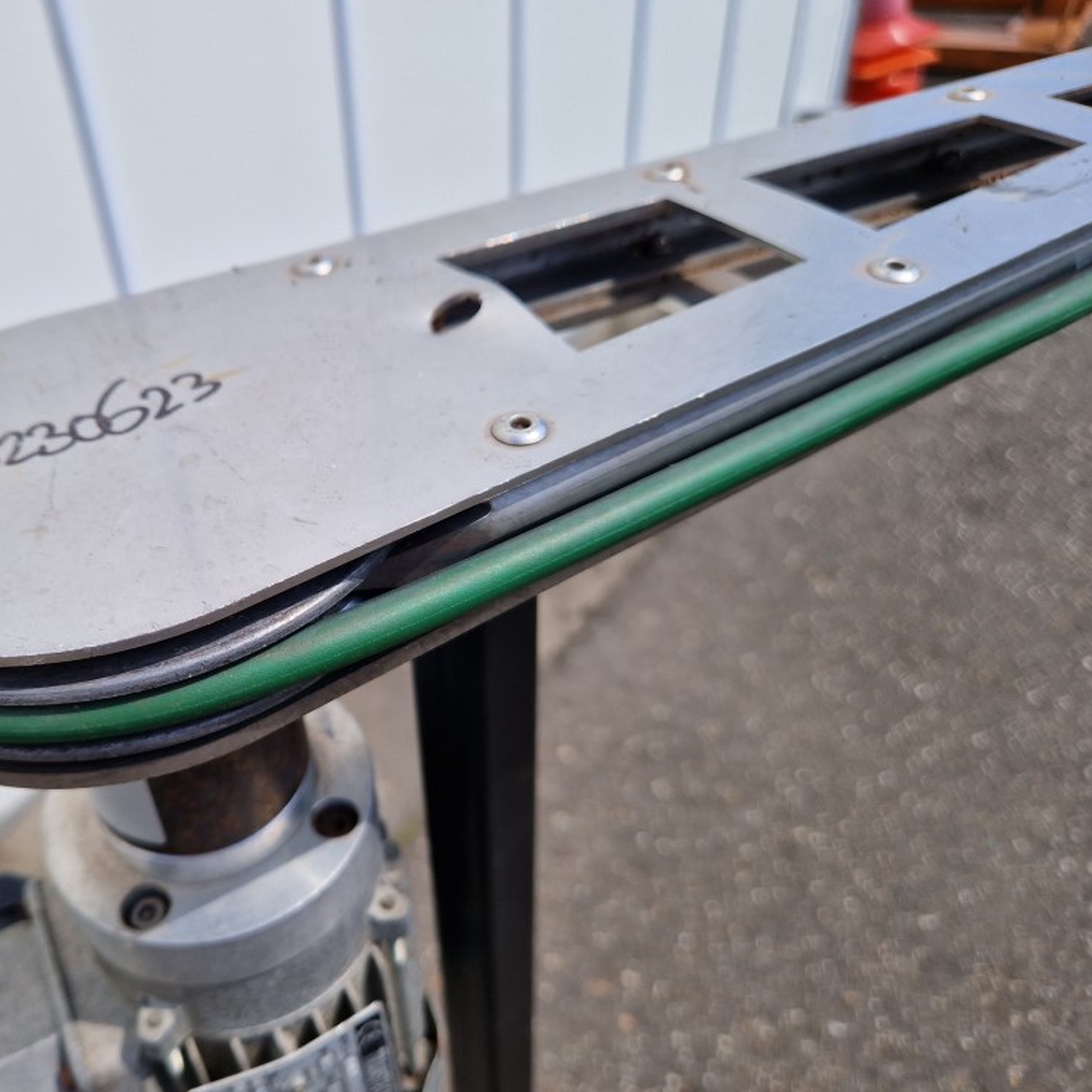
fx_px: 999
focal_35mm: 28
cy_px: 551
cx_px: 345
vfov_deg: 57.3
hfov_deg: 55.8
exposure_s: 1/1300
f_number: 1.8
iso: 50
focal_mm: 5.4
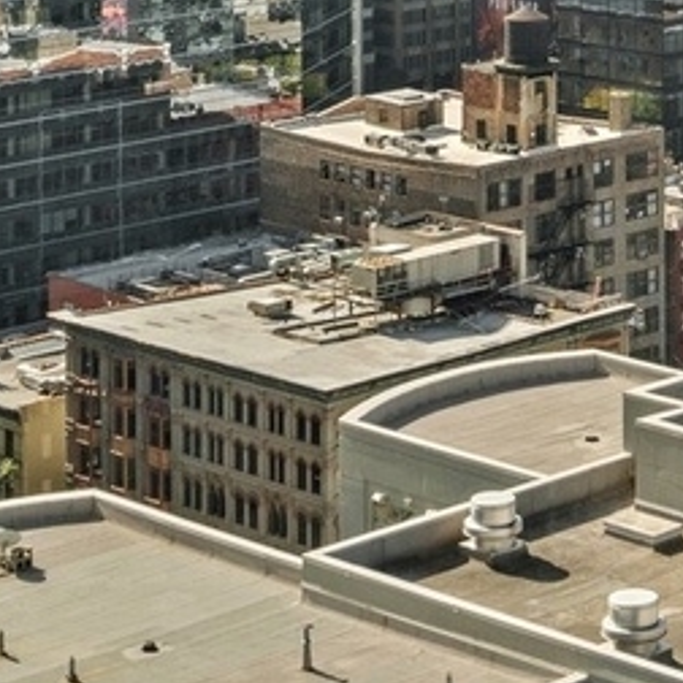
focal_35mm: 142
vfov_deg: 11.6
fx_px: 3170
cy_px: -434
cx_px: 702
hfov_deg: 12.1
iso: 320
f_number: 7.1
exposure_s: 1/800
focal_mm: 26
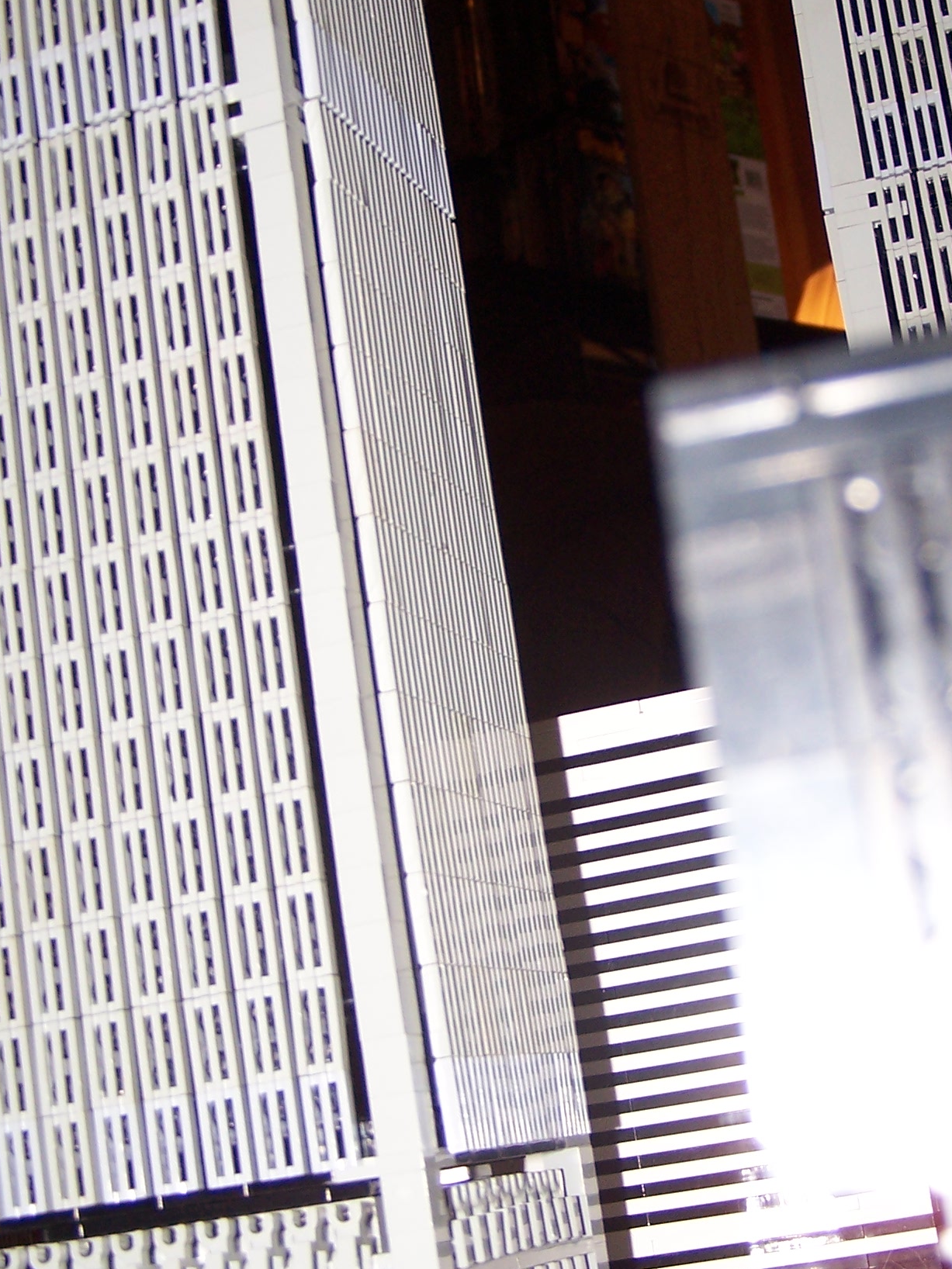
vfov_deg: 30.7
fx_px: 2310
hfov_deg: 23.2
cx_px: 632
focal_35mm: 63
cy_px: 597
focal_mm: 6.7
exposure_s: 1/60
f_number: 2.8
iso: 80
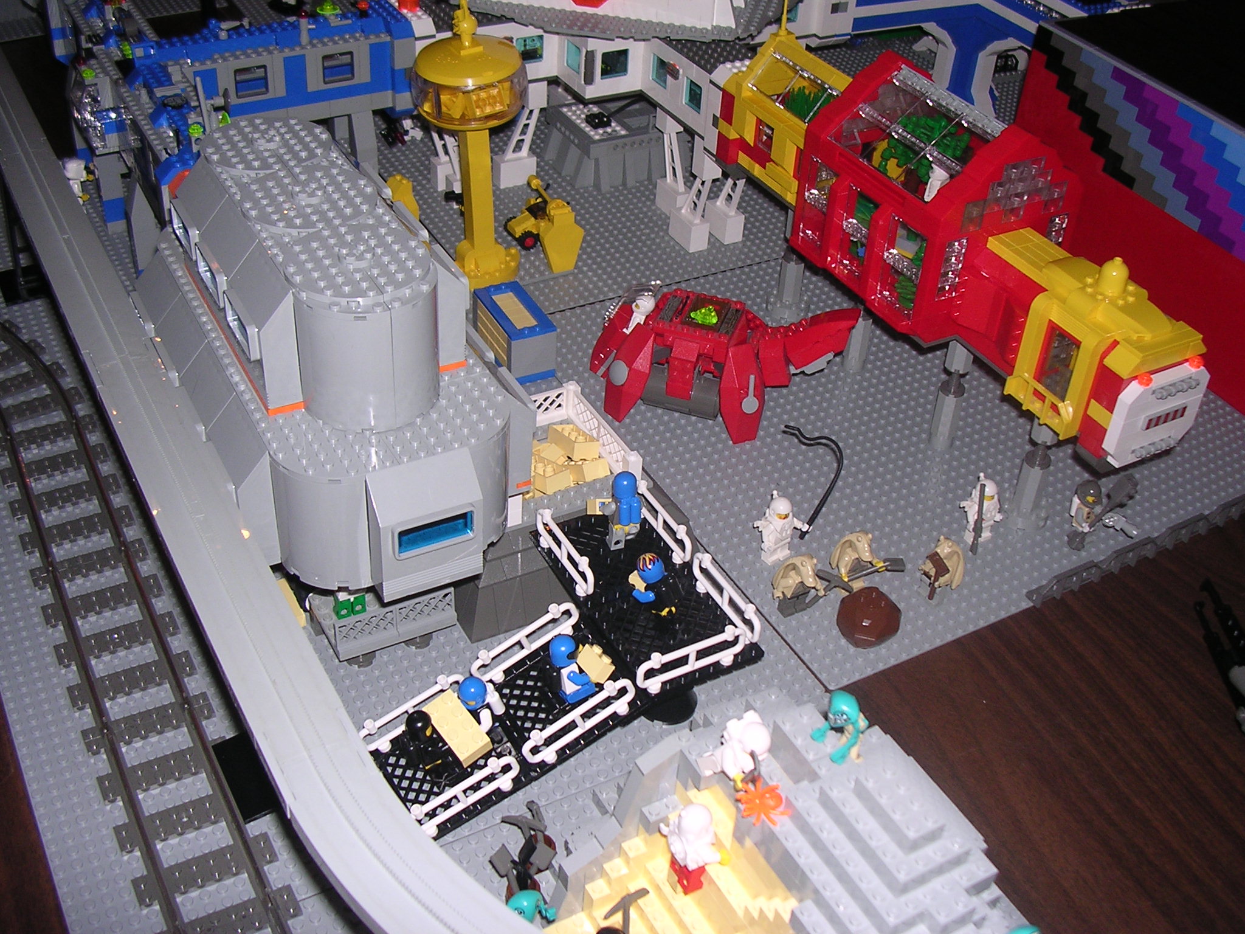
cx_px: 622
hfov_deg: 49.0
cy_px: 467
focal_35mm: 38
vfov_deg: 37.7
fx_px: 1367
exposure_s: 1/60.1
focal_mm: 5.8
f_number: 2.8
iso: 100
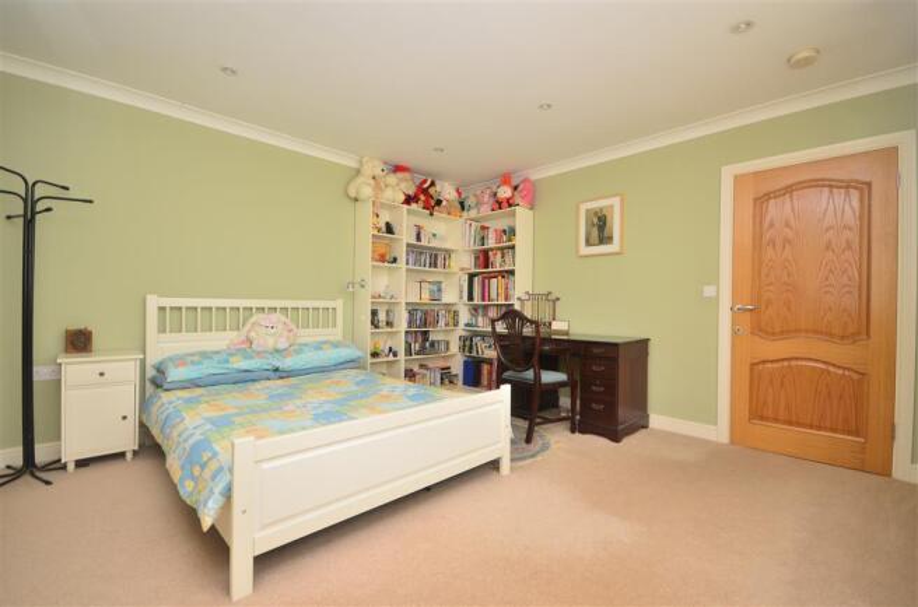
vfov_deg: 77.0
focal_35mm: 15
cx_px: 459
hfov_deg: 100.5
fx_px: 382
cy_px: 304
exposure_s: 1/8
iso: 250
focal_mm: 10
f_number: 5
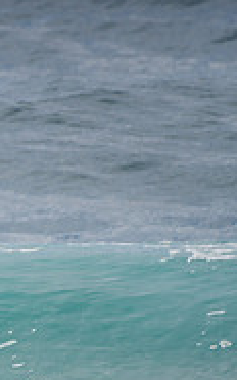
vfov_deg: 1.1
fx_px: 20132
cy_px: 287
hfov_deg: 0.7
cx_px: -359
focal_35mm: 1945
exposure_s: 1/2000
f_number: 5.6
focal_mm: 500
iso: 80
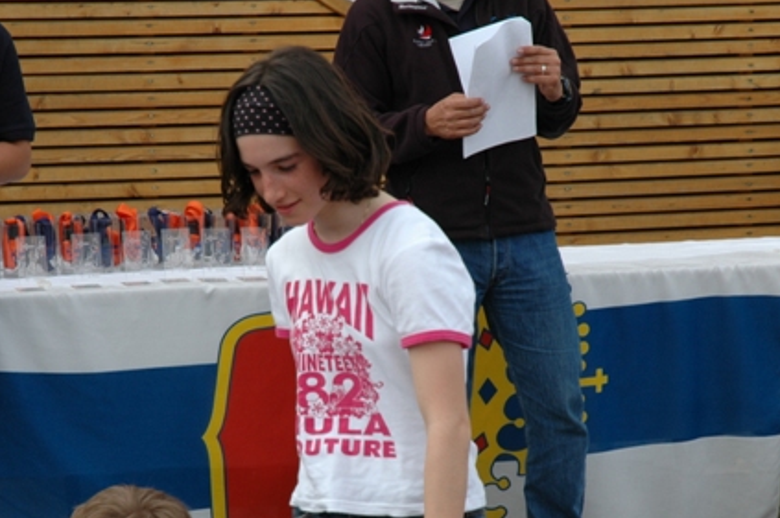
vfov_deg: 8.6
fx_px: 3441
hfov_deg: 12.9
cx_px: 365
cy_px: 372
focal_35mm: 159
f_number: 8
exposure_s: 1/250
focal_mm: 70
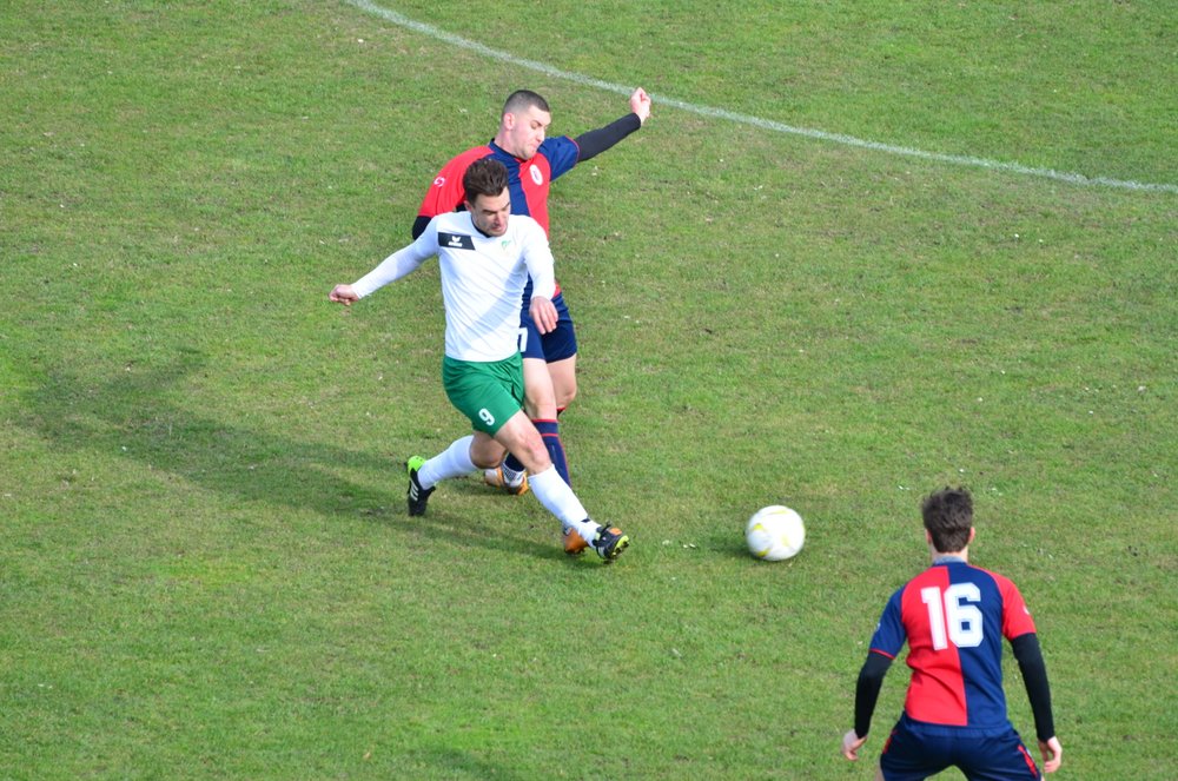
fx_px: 13229
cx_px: 589
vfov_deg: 3.4
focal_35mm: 405
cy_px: 390
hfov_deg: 5.1
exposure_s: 1/640
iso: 320
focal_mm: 270
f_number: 5.6
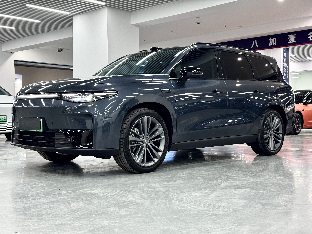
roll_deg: +0.0
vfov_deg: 30.3
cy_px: 117
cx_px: 156
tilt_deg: -0.6
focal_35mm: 48
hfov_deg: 39.7
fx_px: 433
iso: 200
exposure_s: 1/60
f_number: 1.78
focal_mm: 6.76
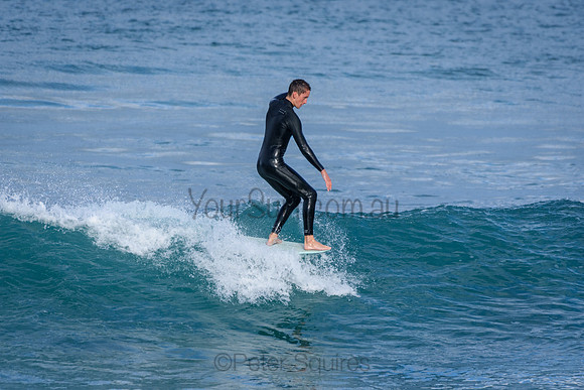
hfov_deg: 2.9
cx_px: 292
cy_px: 195
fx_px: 11682
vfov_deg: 1.9
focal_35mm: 720
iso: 500
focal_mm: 480
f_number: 5.6
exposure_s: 1/2000
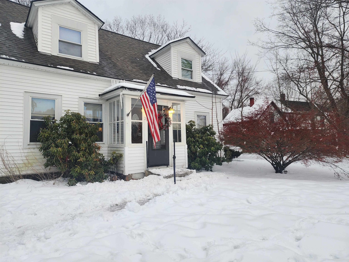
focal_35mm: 23
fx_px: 232
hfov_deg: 73.9
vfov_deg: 58.9
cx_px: 174
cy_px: 131
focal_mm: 6.4
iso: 50
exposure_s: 1/180
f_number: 1.8
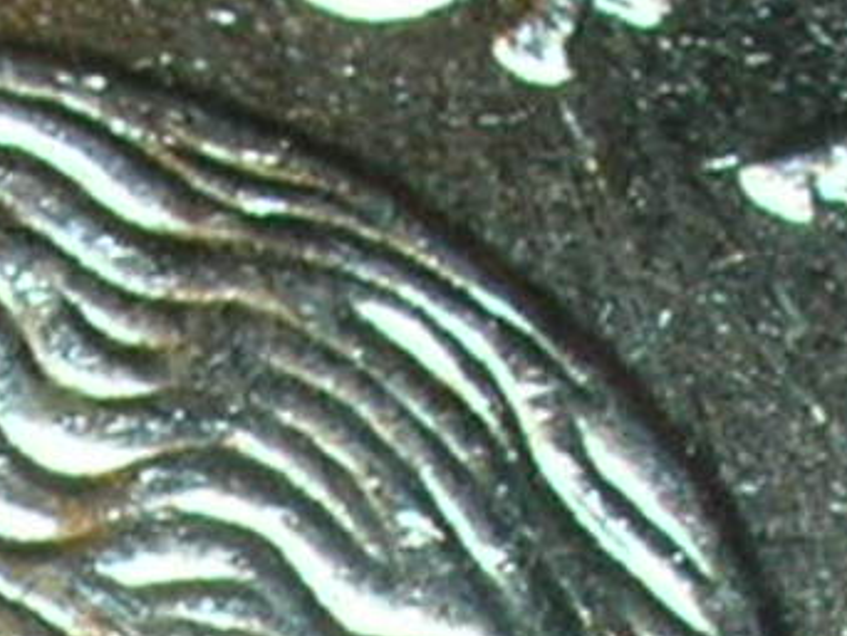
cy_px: 215
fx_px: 2106
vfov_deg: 17.1
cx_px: 686
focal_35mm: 86
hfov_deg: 22.4
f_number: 5.4
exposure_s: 1/60.1
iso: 50
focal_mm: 7.7
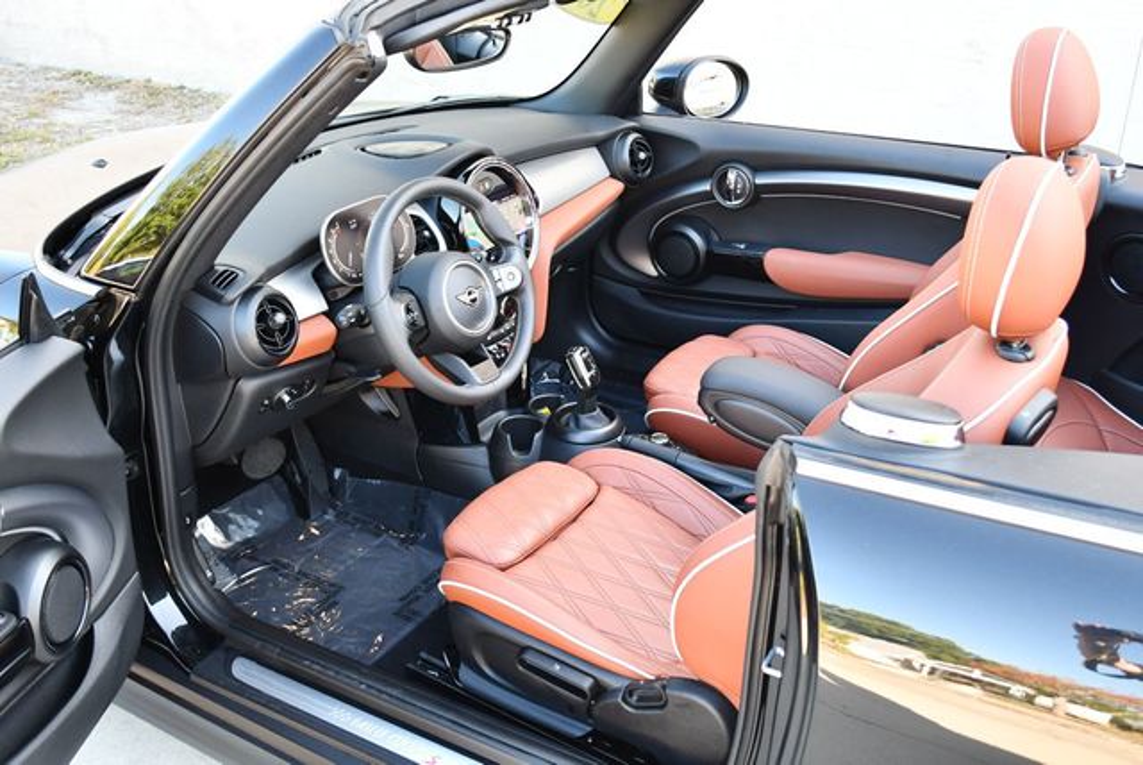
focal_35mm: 36
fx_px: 1144
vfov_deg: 36.9
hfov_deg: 53.1
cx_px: 572
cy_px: 382
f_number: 3.5
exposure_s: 1/250
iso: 800
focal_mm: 18
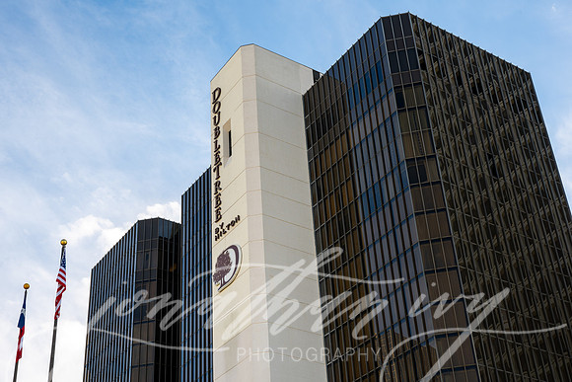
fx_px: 826
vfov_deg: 26.0
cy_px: 191
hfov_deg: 38.2
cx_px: 286
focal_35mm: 52
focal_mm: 52
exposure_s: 1/80
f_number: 10
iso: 50
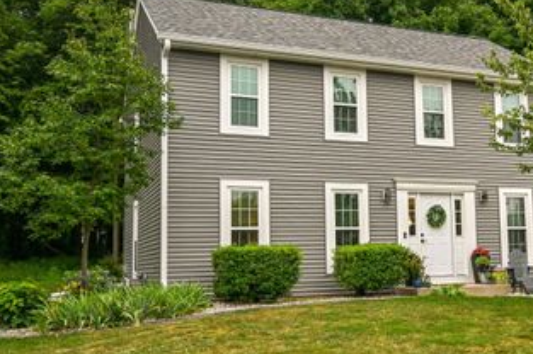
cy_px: 180
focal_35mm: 40
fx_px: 592
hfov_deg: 46.5
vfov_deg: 33.3
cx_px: 410
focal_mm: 25.5
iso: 1250
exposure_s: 1/500
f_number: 4
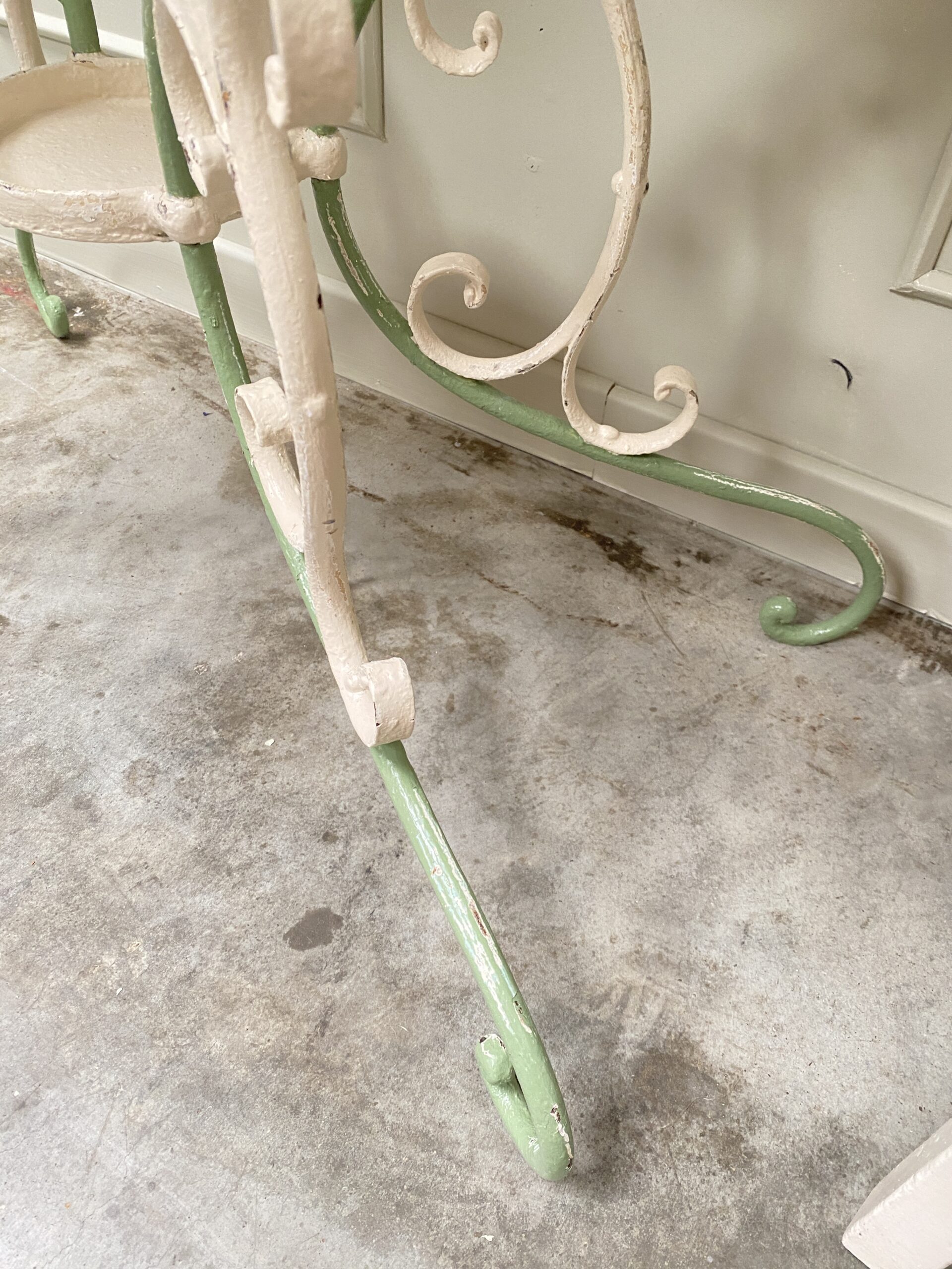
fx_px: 953
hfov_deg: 53.1
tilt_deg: -47.3
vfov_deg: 67.3
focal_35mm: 26
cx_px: 476
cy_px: 634
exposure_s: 1/60
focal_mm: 4.25
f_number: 1.8
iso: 160
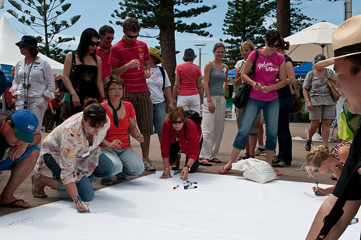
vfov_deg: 28.0
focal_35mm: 48
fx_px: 481
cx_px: 180
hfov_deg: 41.2
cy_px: 120
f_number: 11
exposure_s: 1/800
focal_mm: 32
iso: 400
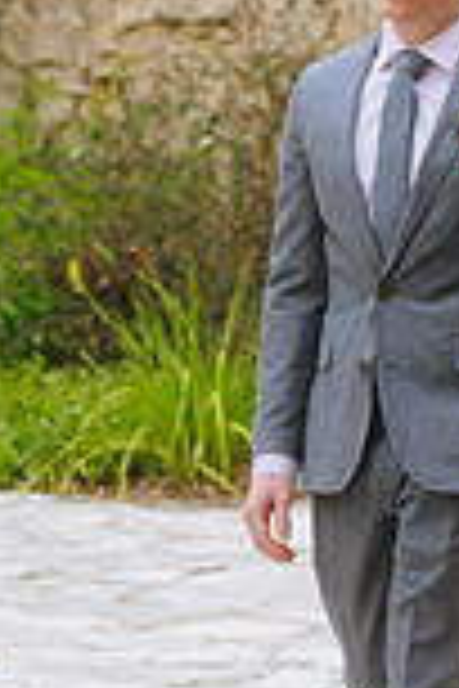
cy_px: 252
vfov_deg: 7.8
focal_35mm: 264
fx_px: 5049
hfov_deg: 5.2
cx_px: 475
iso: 400
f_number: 2.8
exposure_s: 1/1000
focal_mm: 90
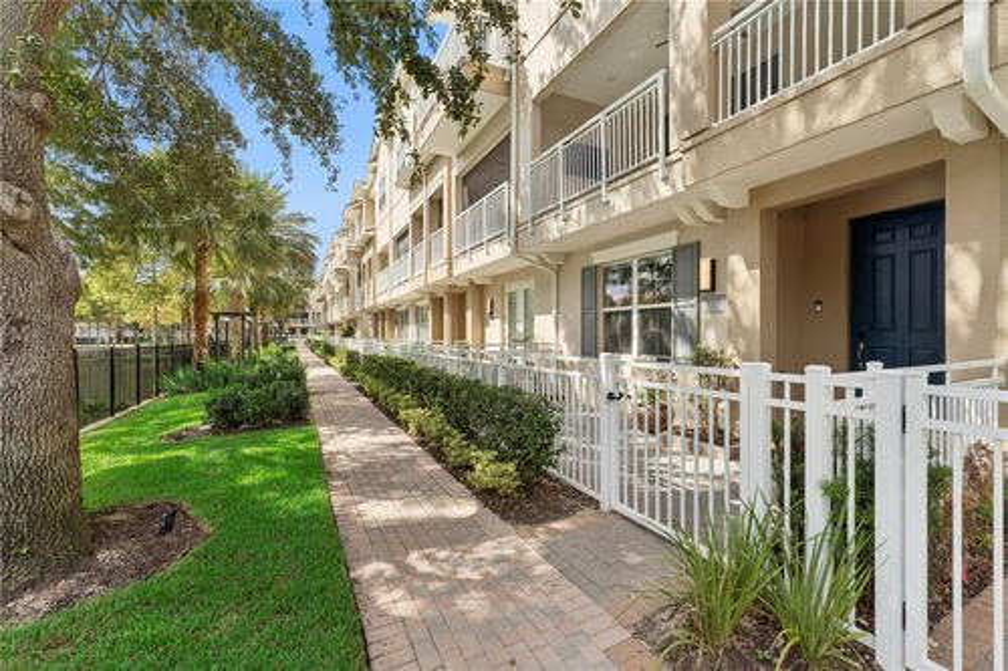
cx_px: 504
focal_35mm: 15
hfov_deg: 99.3
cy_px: 336
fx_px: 428
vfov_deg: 76.2
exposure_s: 1/125
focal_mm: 15.3
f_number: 11
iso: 100
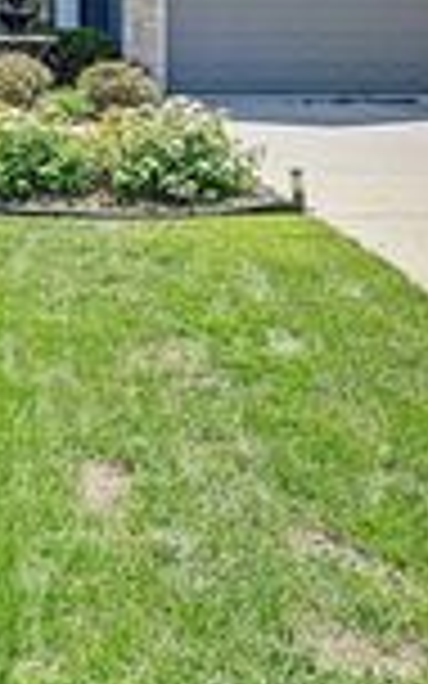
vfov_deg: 39.3
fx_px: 877
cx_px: 14
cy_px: 56
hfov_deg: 26.2
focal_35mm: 47
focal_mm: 14
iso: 100
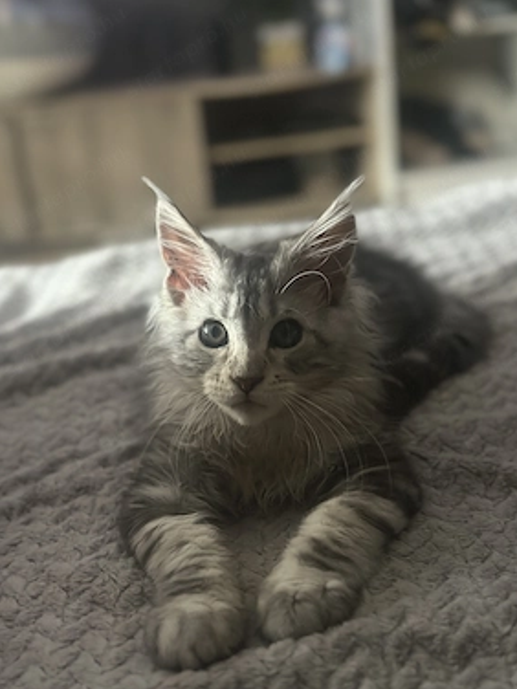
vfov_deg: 37.5
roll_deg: +6.4
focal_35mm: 51
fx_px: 1016
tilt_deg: -20.5
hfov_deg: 28.6
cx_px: 258
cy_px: 363
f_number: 1.78
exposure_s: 1/30
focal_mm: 6.86
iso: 800
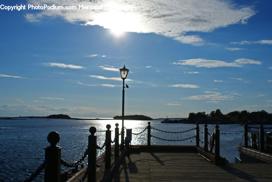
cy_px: 91
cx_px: 136
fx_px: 295
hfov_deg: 49.5
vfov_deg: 34.3
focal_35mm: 39
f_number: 10
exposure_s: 1/320
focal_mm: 26
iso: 100
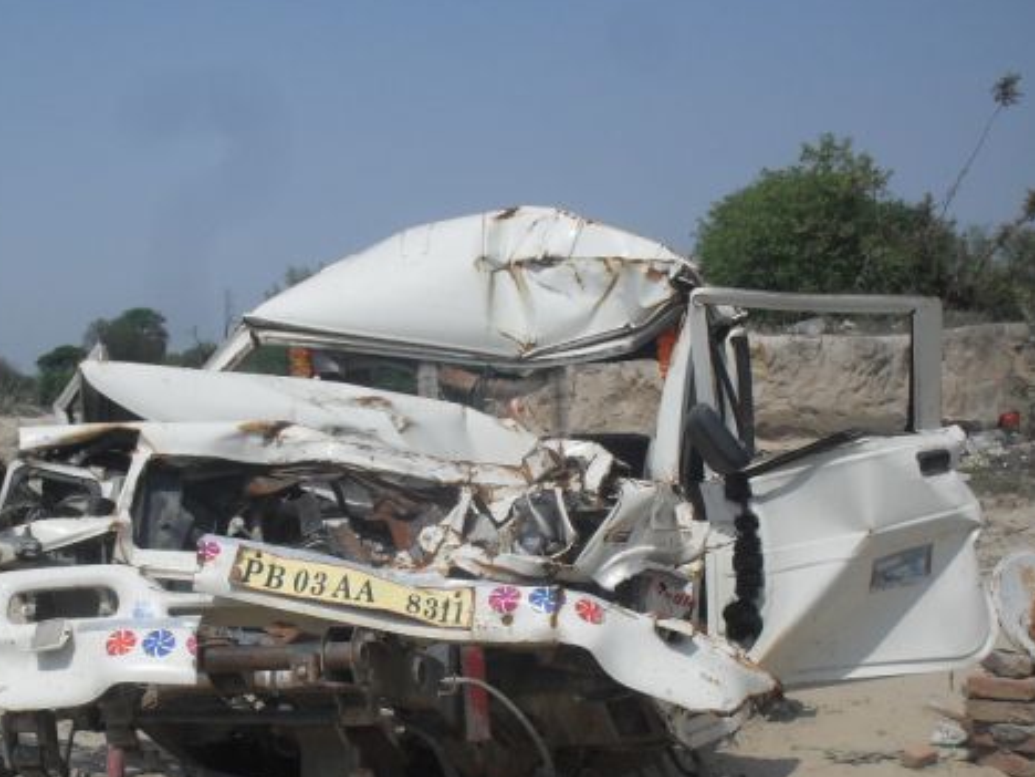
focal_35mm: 52
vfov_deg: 27.9
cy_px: 520
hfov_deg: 36.7
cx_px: 427
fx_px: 1555
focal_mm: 6.3
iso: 80
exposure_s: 1/350
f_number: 8.3
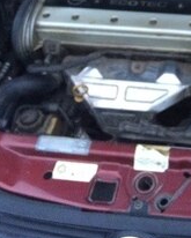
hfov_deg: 21.3
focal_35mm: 68
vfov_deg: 25.5
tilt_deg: -29.5
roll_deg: +1.4
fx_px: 480
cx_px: 212
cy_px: -35
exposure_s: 1/25
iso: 320
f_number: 2.2
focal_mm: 4.15
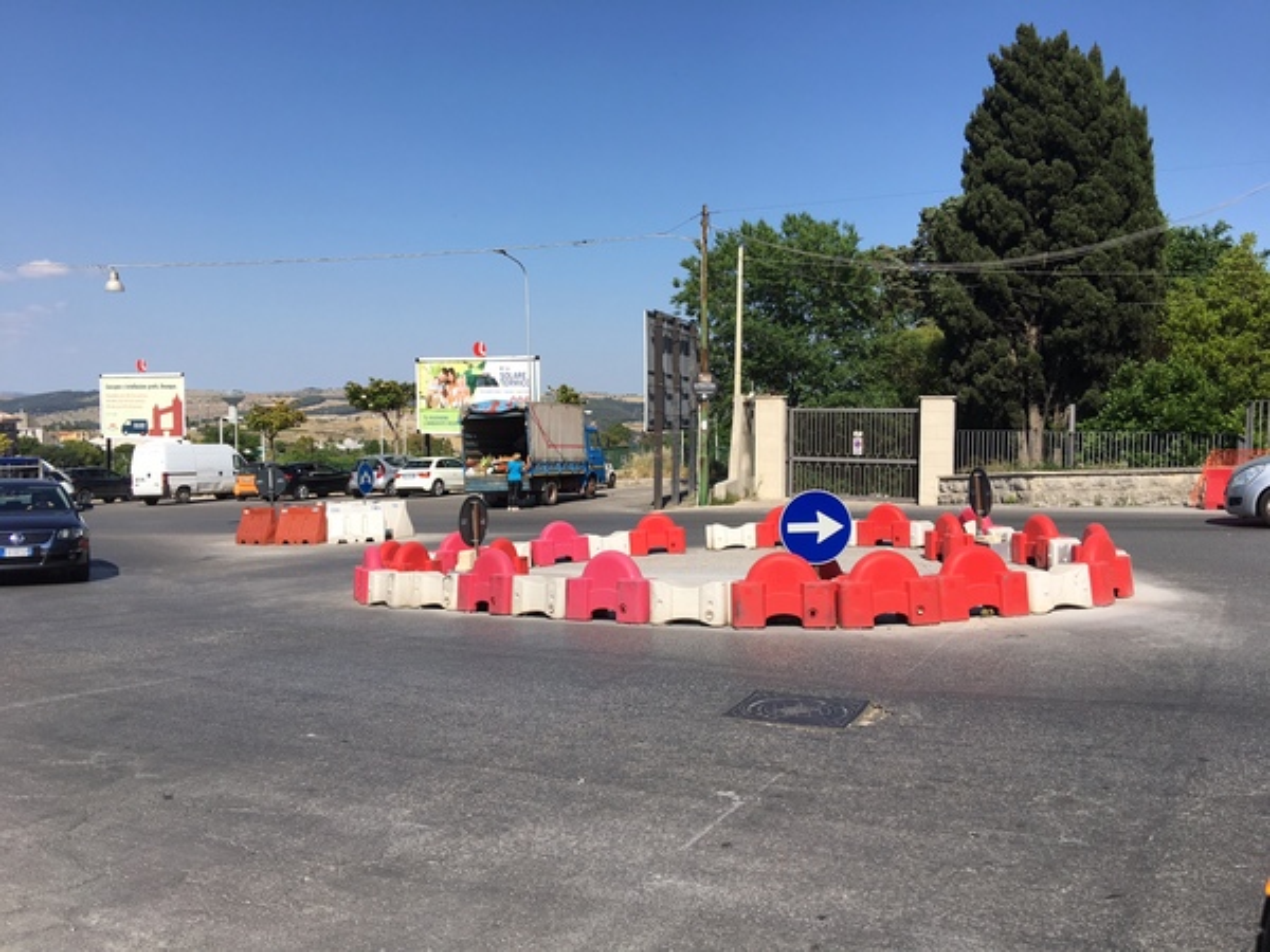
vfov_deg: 48.2
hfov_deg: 61.7
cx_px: 635
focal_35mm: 29
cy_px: 476
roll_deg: -2.1
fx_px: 1064
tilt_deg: -3.7
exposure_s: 1/1637
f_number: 2.2
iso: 25
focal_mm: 4.15
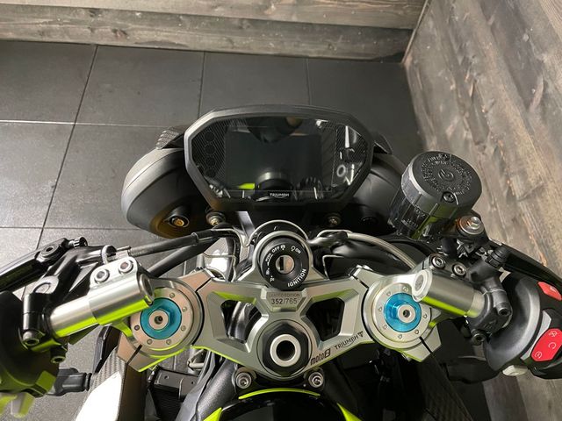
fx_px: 422
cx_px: 281
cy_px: 210
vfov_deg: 53.1
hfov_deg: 67.3
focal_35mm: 26
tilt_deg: -58.2
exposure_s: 1/25
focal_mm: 4.2
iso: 500
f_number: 1.6
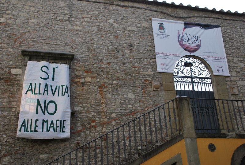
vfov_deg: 29.1
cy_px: 82
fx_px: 317
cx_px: 122
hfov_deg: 42.2
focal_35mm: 46
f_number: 7.1
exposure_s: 1/200
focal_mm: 31
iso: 100
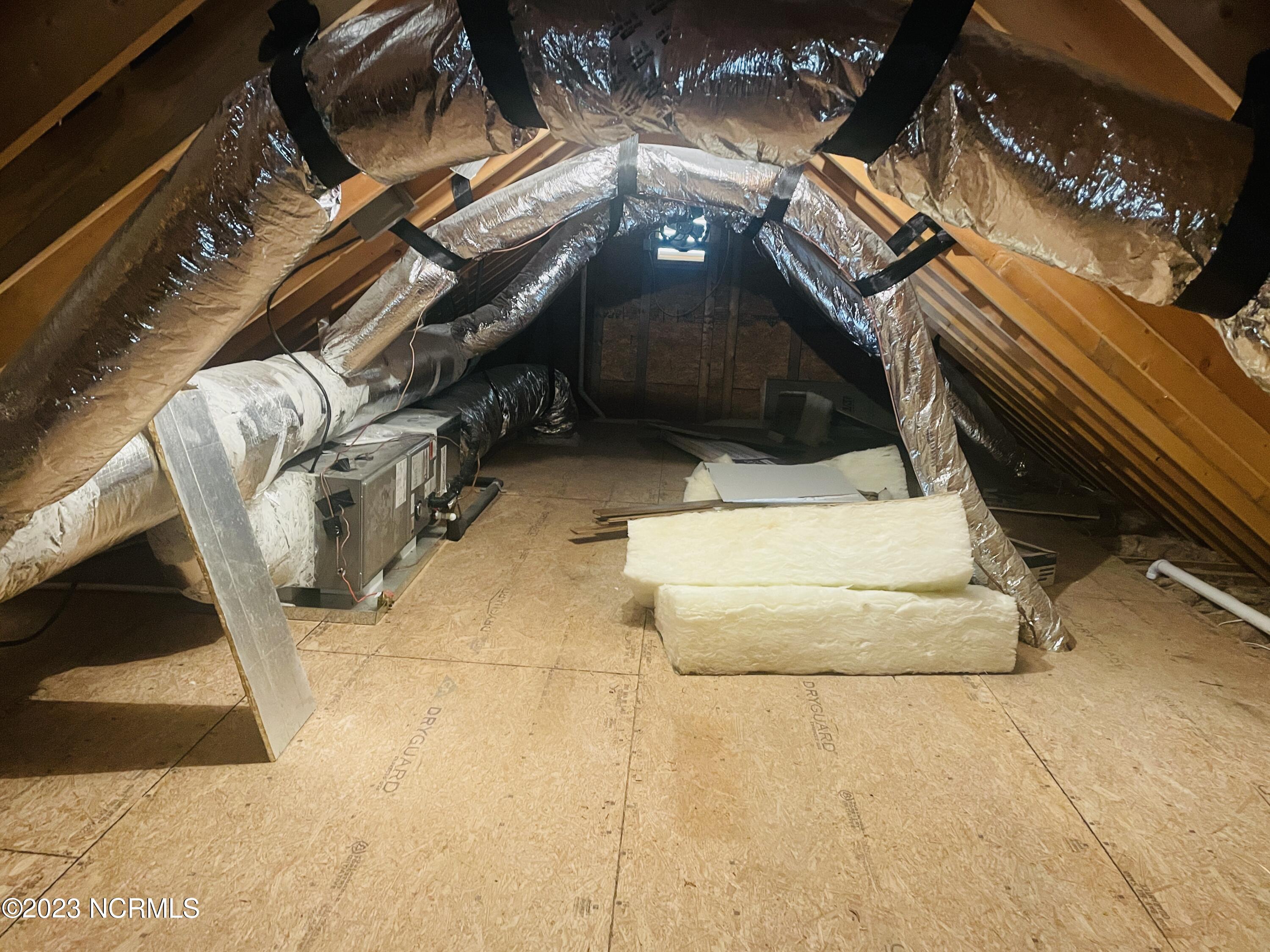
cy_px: 476
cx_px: 635
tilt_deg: -13.2
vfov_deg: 53.1
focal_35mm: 26
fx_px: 954
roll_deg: -3.0
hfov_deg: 67.3
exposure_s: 1/30
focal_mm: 4.2
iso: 640
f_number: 1.6
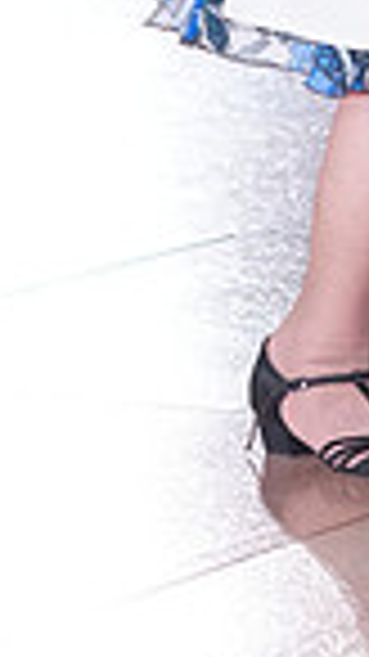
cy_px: -526
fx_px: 5573
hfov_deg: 3.7
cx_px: 812
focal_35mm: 320
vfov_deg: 6.6
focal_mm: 77
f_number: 4
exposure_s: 1/400
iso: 2000
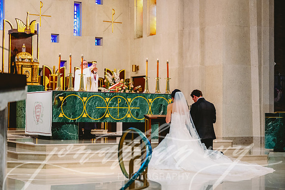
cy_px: 95
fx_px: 594
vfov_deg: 18.2
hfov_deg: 27.0
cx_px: 137
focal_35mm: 75
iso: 1250
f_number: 2.8
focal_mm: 70
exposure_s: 1/160
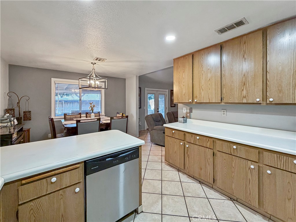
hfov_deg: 102.1
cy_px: 111
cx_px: 148
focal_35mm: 14
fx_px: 120
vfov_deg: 85.7
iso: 200
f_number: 2.2
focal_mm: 2.22
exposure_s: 1/60
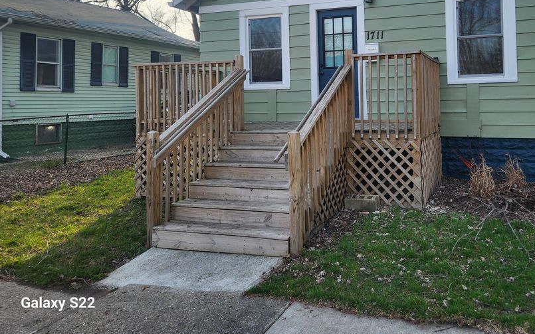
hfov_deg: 60.6
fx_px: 452
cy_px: 88
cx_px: 329
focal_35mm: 31
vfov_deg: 39.6
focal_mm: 5.4
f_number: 1.8
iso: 20
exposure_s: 1/529
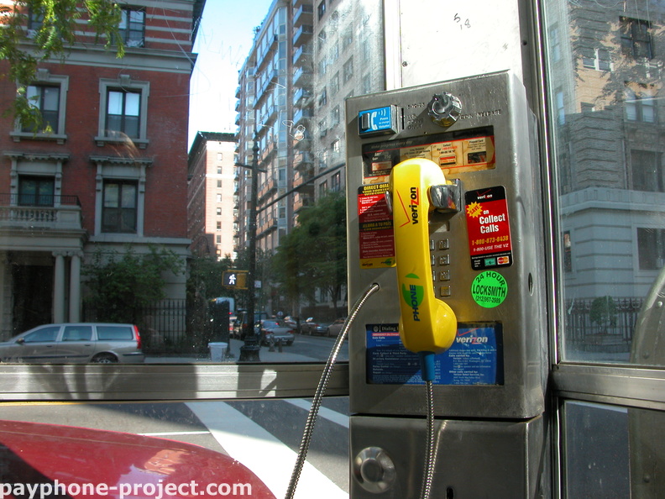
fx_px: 672
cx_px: 332
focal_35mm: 35
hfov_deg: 52.6
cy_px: 250
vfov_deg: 40.7
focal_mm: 8.9
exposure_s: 1/57.1
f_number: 6.3
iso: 100
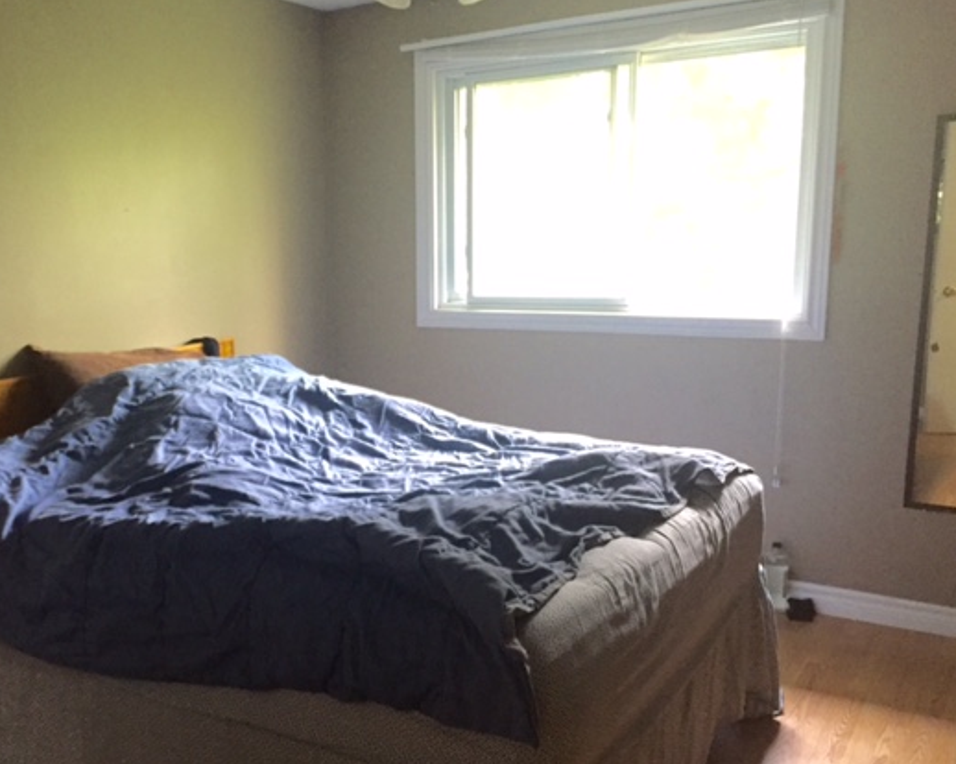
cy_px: 421
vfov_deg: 42.2
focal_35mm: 35
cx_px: 367
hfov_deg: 51.1
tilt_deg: -10.7
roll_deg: +0.8
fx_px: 990
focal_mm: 4.15
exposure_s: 1/30
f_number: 2.2
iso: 200
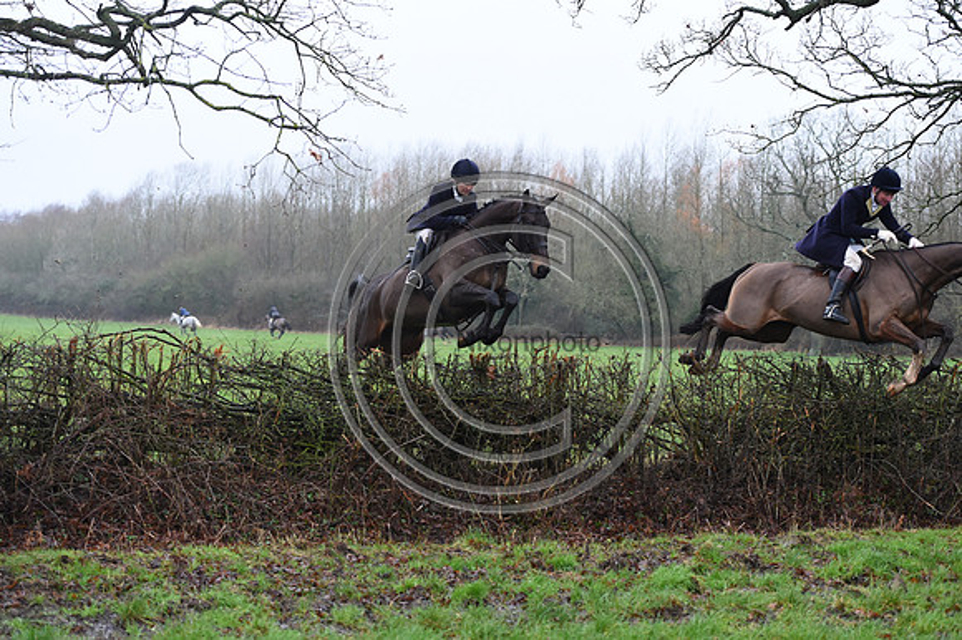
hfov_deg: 28.9
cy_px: 320
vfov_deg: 19.4
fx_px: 1869
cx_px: 481
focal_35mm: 70
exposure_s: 1/1250
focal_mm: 70
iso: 2500
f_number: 3.2
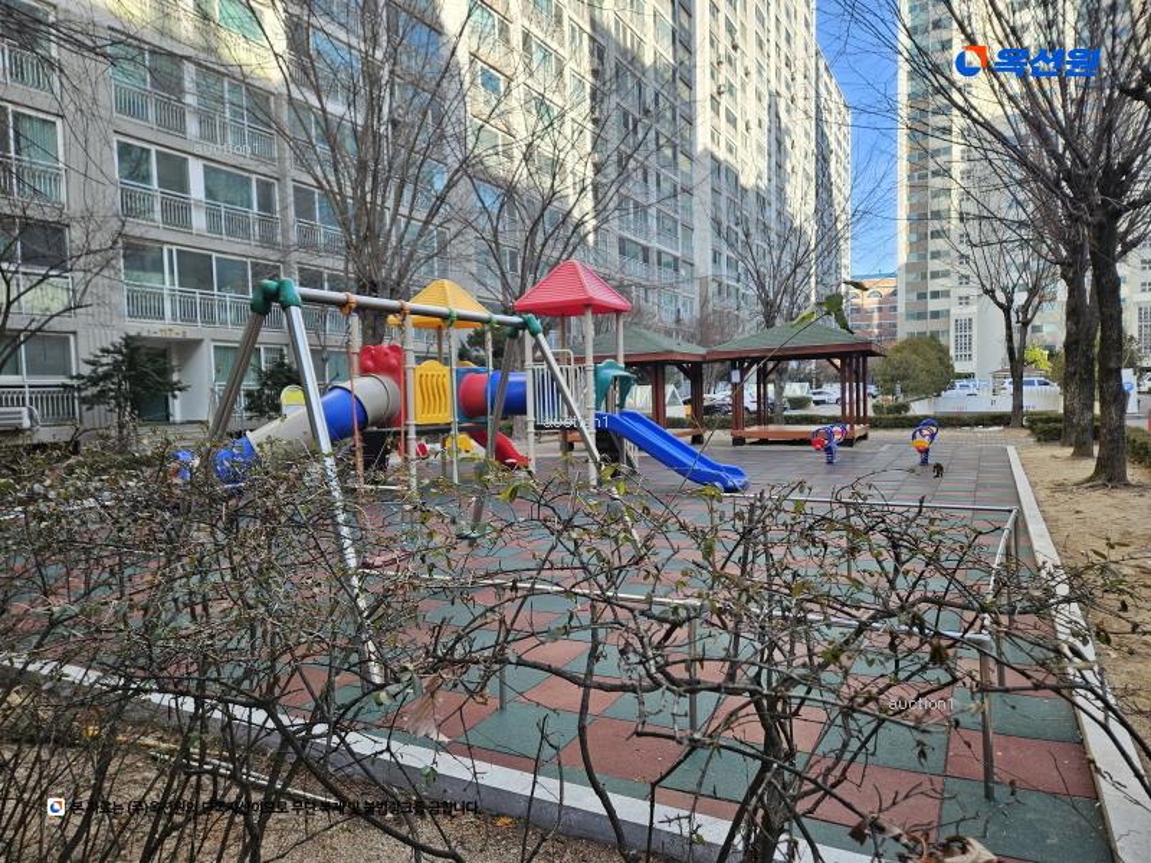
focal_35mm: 23
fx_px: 765
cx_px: 576
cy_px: 432
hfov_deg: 73.9
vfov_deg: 58.9
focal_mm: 5.4
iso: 25
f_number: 1.8
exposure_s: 1/265
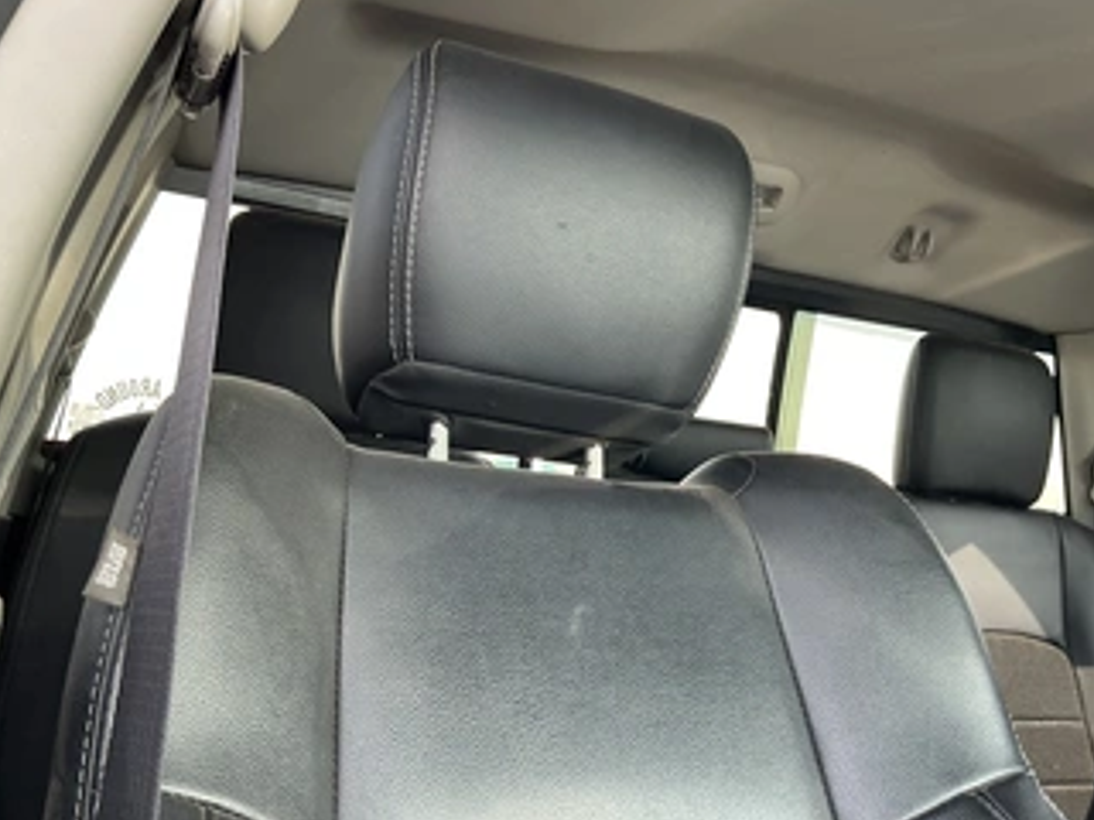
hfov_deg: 52.6
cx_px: 526
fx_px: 1106
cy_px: 383
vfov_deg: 40.7
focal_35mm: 35
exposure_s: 1/122
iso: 50
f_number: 1.8
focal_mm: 3
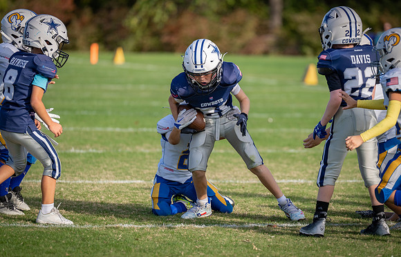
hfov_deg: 7.7
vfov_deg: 5.0
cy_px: 136
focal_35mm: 270
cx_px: 244
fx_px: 2970
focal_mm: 200
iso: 100
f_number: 2.8
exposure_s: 1/2000
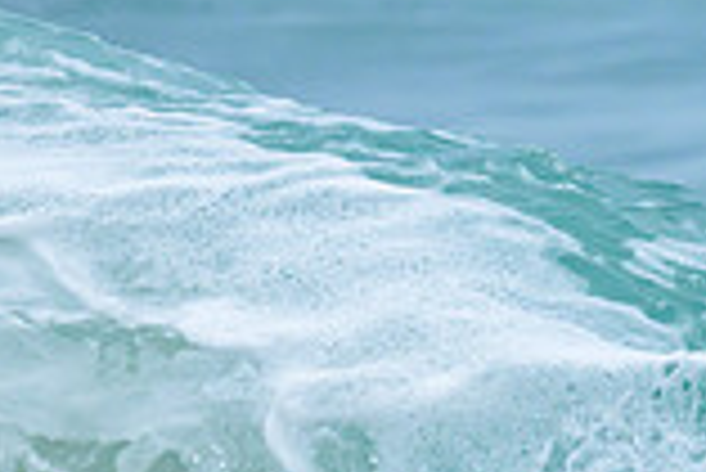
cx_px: 1052
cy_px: 557
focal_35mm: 3847
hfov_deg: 0.5
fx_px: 75512
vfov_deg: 0.4
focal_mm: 800
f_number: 6.3
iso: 800
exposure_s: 1/3200
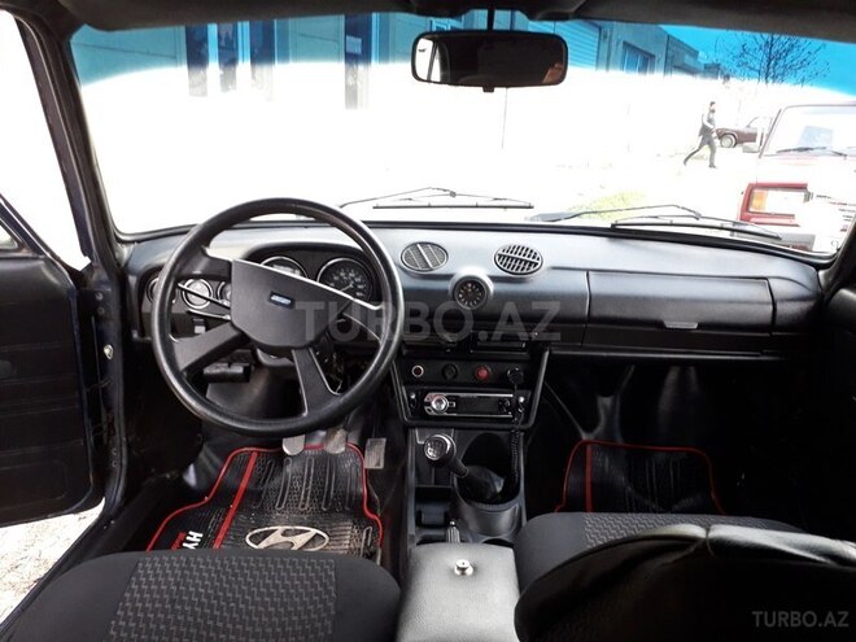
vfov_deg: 51.4
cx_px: 428
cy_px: 321
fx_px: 668
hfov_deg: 65.3
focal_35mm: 27
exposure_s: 1/25
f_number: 1.9
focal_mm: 3.6
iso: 200
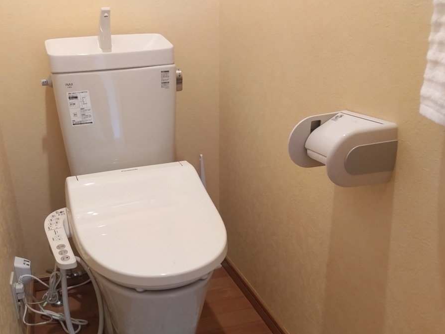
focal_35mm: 35
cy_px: 217
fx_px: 450
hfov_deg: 52.0
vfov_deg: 40.3
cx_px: 163
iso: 703
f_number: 1.79
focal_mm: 4.8
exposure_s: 1/50
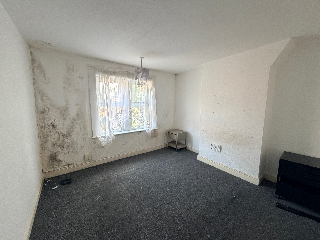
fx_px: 129
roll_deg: -0.1
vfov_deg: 85.7
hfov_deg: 102.1
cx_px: 160
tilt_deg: -7.0
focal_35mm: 14
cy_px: 120
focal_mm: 2.22
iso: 320
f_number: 2.2
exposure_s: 1/67
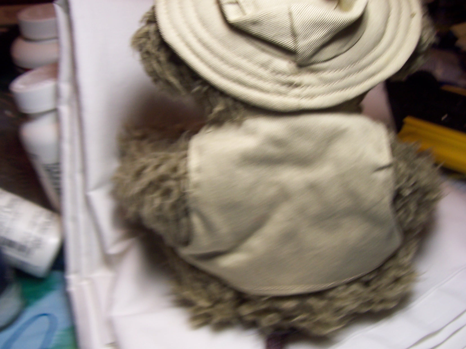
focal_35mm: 37
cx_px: 233
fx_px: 498
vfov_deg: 38.7
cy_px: 174
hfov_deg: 50.1
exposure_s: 1/30
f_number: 2.8
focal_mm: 5.6
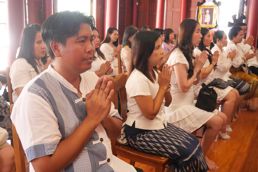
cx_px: 129
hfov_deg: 51.9
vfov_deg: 36.0
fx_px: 265
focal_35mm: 37
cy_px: 86
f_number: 5
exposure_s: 1/50
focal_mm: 18
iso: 2000
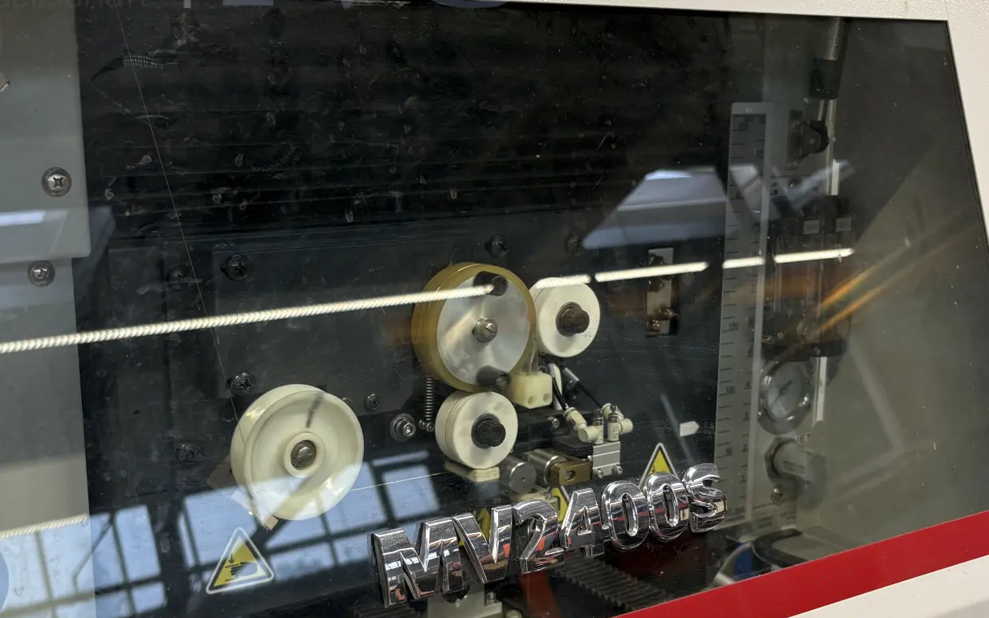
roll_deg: +0.6
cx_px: 403
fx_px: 1159
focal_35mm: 43
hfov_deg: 46.0
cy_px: 351
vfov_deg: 29.8
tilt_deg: -11.3
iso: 80
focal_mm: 5.96
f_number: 1.6
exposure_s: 1/50
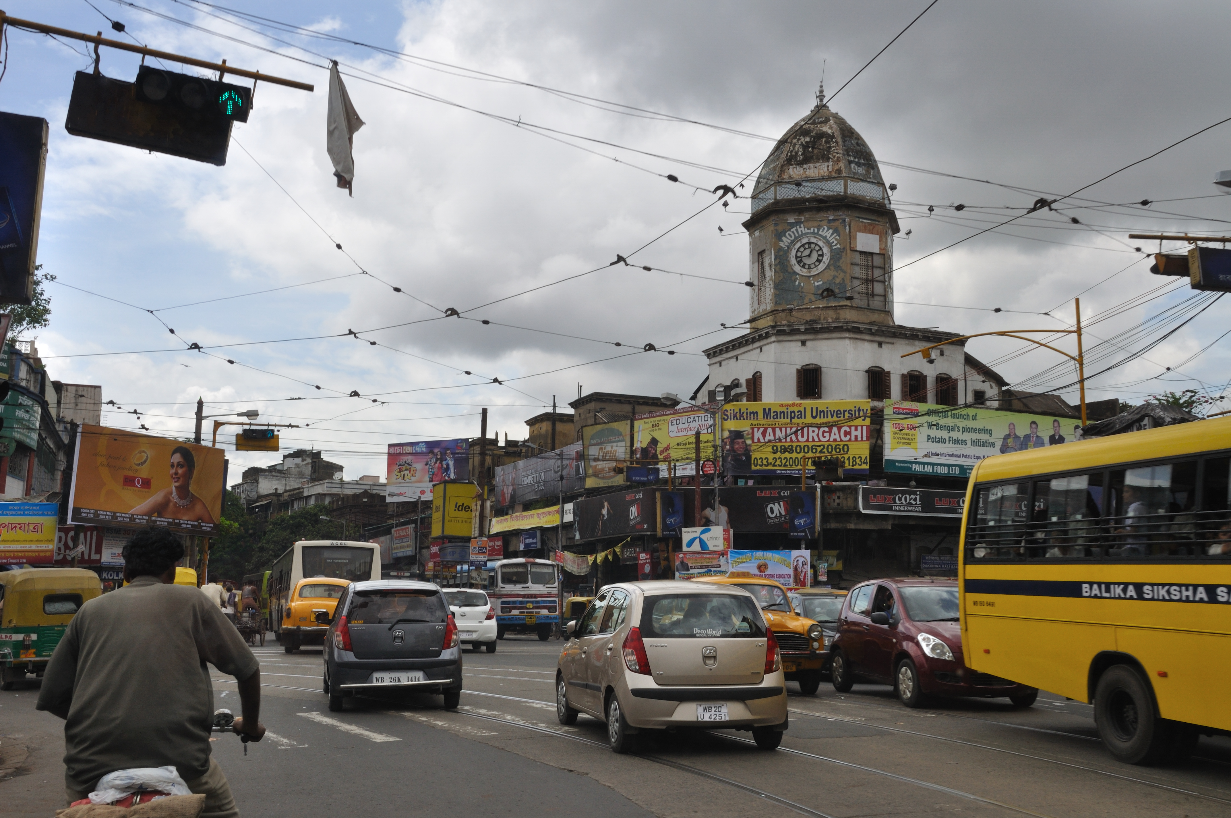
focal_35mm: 36
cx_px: 616
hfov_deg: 53.2
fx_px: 1229
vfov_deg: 36.8
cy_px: 409
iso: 200
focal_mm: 24
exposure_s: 1/160
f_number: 13
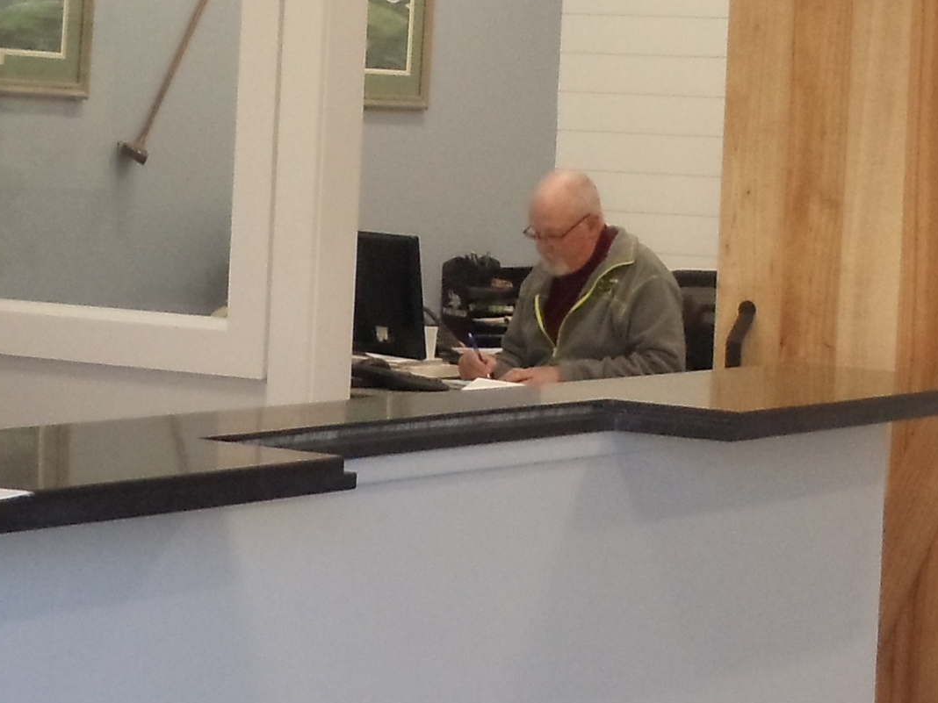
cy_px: 137
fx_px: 4823
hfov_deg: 11.1
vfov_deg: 8.3
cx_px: 386
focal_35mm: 178
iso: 200
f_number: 3.5
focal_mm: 6
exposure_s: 1/60
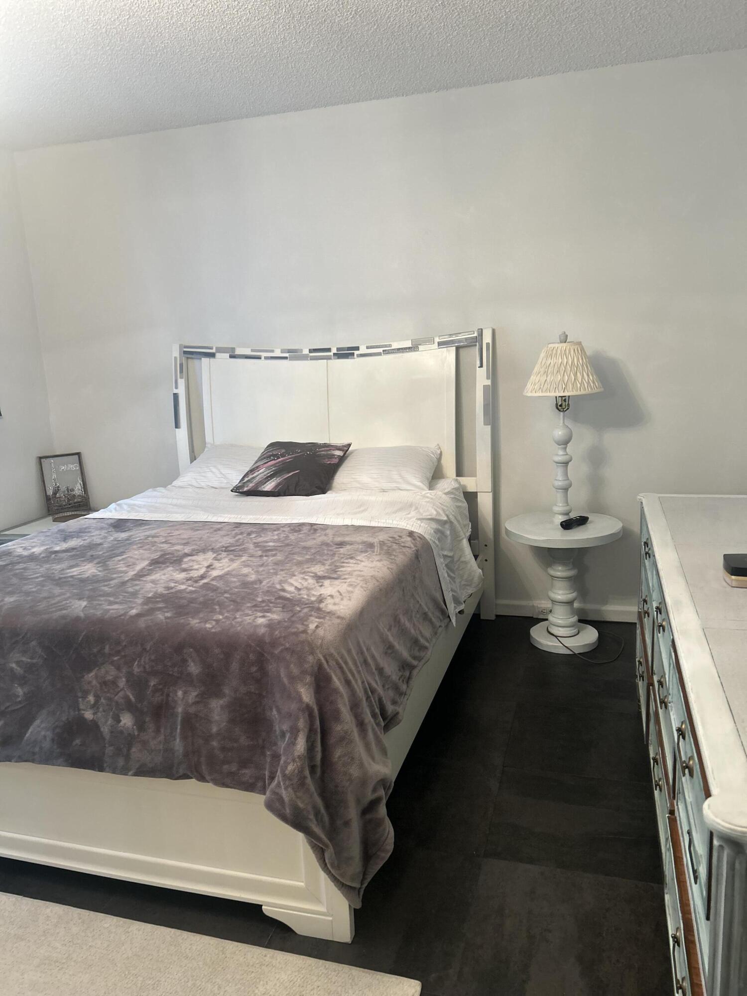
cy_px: 498
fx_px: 748
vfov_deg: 67.3
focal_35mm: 26
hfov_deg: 53.1
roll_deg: +1.9
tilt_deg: -10.6
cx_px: 374
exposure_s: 1/60
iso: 250
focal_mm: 5.7
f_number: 1.5
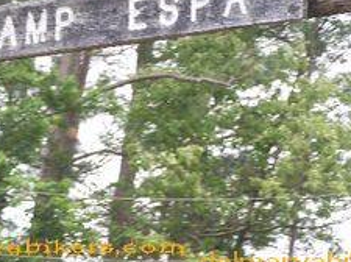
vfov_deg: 7.9
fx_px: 1893
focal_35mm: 187
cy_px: 42
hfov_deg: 10.6
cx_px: 167
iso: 64
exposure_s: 1/160
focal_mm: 17.5
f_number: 3.2
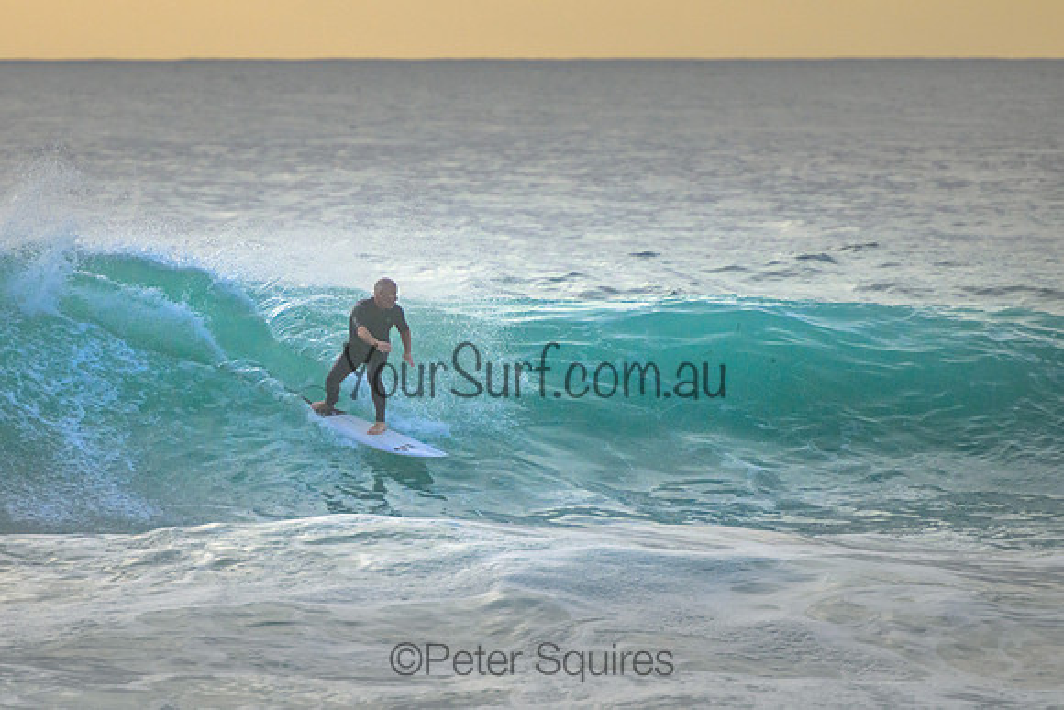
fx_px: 16253
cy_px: 350
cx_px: 406
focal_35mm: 550
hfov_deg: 3.7
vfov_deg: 2.5
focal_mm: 400
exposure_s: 1/2000
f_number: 5.6
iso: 1000
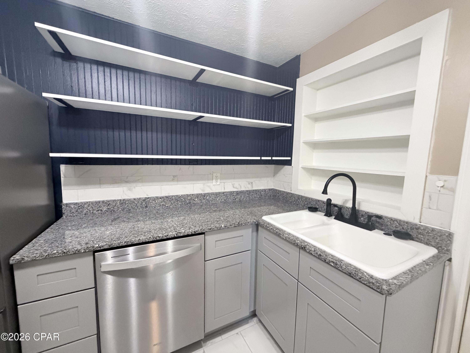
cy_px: 176
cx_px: 235
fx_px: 190
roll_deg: -1.7
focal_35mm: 14
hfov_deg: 102.1
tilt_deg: -7.2
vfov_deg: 85.7
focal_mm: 2.22
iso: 640
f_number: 2.2
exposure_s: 1/60
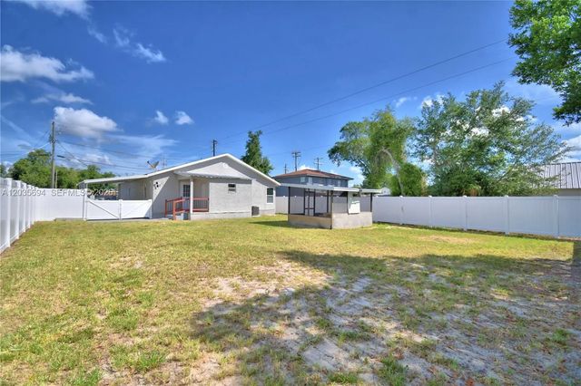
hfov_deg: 100.4
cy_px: 193
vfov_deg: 77.3
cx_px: 290
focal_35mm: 15
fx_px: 242
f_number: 4.5
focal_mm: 10
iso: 100
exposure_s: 1/1600
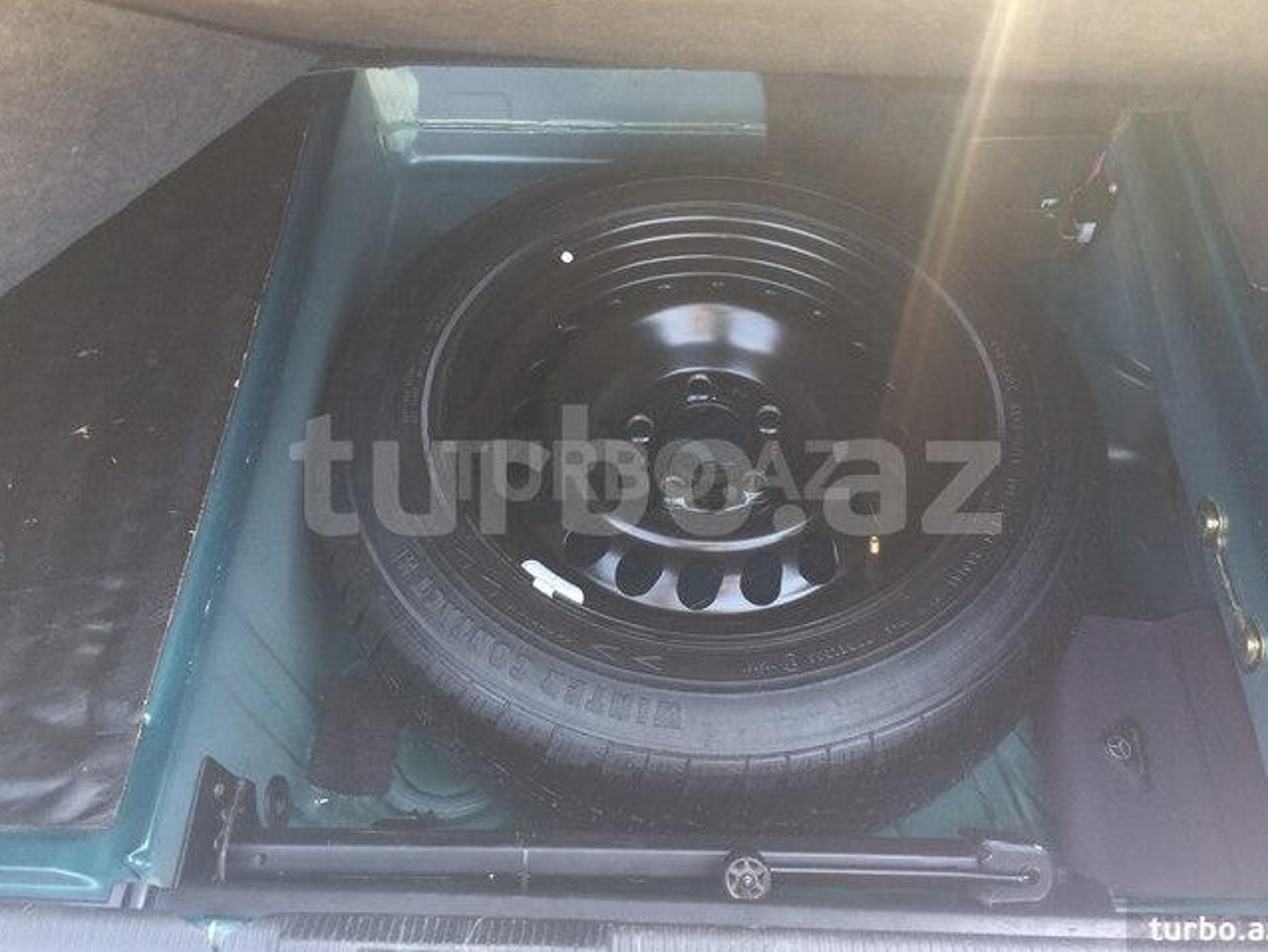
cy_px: 470
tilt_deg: -57.9
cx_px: 646
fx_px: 1099
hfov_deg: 59.9
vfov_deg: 46.8
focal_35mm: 30
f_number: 2.2
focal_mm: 4.15
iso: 40
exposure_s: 1/33
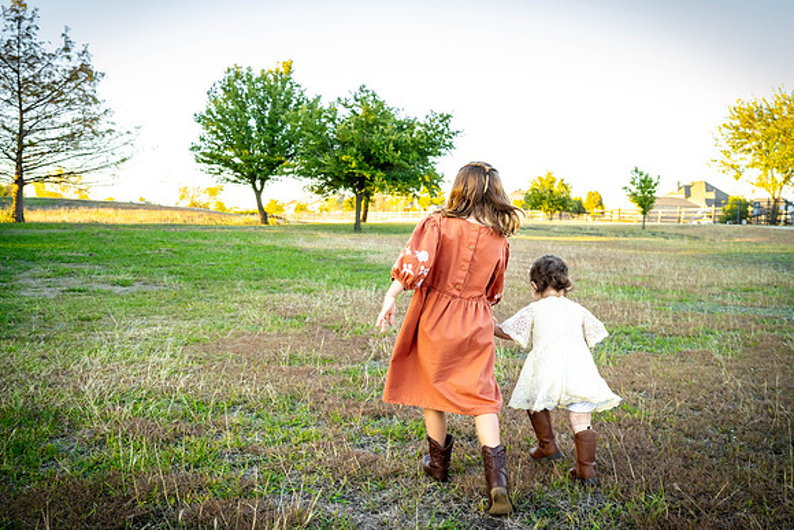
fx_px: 772
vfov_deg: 37.9
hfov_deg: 54.4
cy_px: 265
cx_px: 397
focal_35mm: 35
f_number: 6.3
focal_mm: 35
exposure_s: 1/160
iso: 500
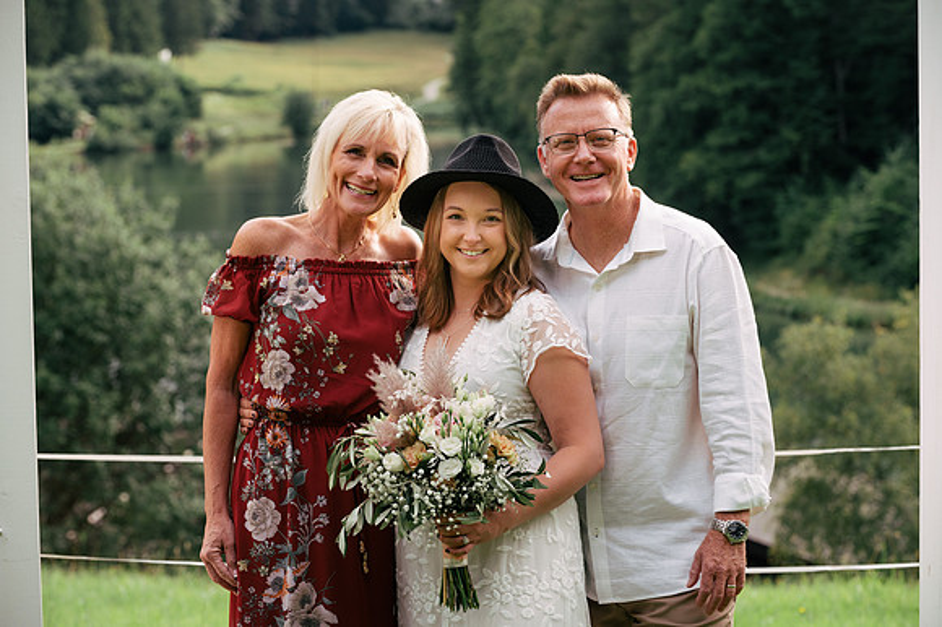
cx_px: 471
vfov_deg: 10.5
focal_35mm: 130
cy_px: 314
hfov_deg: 15.8
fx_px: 3400
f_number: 8
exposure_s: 1/250
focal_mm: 130
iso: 500
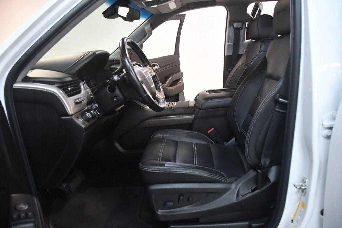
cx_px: 171
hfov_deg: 67.4
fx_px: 256
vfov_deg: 47.9
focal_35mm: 27
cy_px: 114
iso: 3200
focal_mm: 18
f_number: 3.5
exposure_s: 1/100
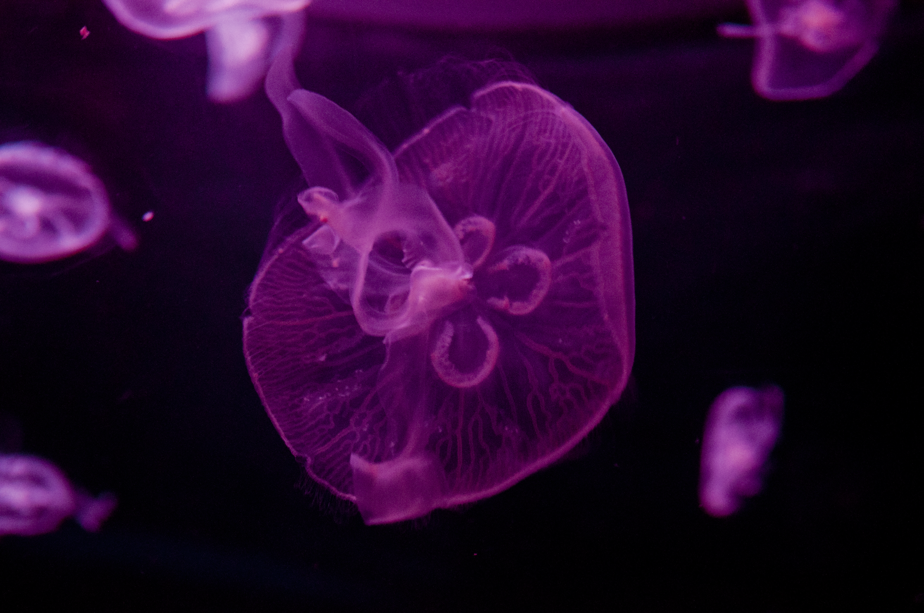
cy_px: 306
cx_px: 462
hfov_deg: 37.9
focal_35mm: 52
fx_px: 1346
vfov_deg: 25.7
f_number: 5
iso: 2000
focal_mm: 35
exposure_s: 1/20
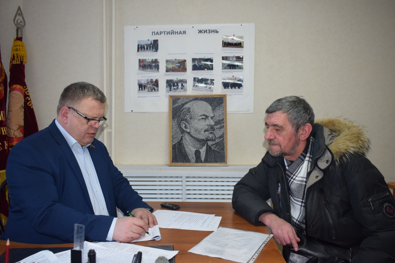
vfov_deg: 43.6
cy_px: 132
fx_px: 329
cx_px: 198
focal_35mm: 30
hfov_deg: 61.9
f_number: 4.5
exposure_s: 1/80
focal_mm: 20
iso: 800
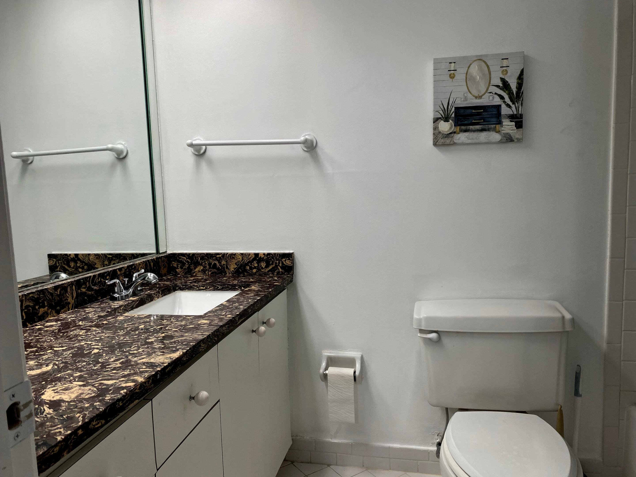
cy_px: 238
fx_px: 478
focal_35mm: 26
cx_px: 318
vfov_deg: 53.1
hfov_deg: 67.3
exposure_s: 1/120
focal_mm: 4.25
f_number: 1.8
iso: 80
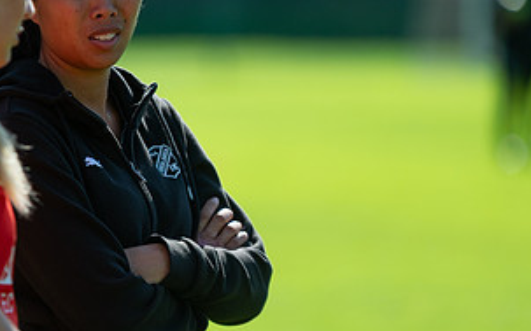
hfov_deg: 5.4
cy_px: 112
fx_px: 5641
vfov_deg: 3.4
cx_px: 117
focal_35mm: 390
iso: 280
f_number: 3.2
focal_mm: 200
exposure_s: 1/3200
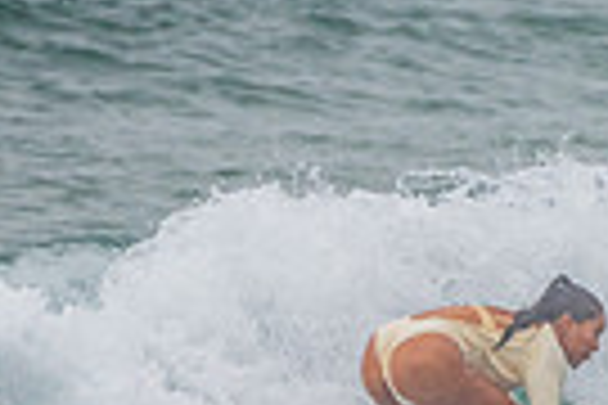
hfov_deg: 0.8
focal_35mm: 2616
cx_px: 542
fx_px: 44178
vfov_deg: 0.5
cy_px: 489
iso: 280
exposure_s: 1/320
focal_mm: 500
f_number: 5.6
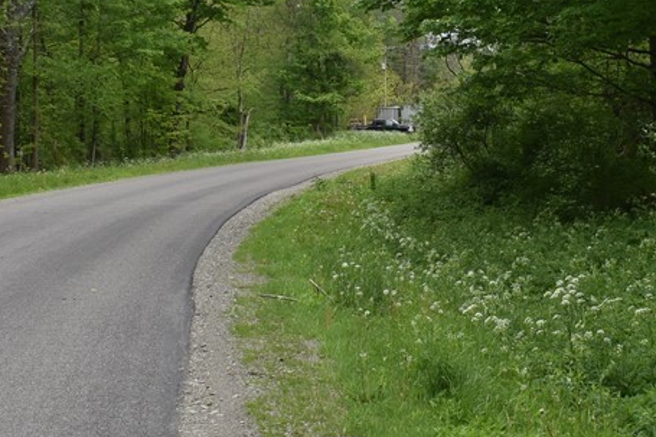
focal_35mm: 75
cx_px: 358
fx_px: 1370
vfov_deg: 18.1
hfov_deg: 26.9
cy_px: 158
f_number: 8
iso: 220
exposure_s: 1/250
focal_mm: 21
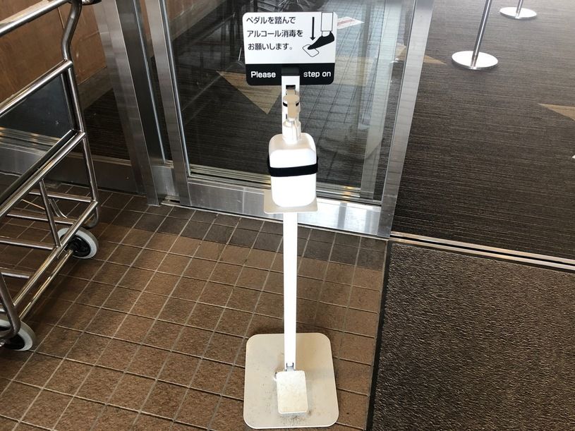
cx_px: 288
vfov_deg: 49.7
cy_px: 216
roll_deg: +0.1
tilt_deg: -39.0
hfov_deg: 63.5
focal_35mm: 28
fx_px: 465
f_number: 1.8
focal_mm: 4
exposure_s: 1/25
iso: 32
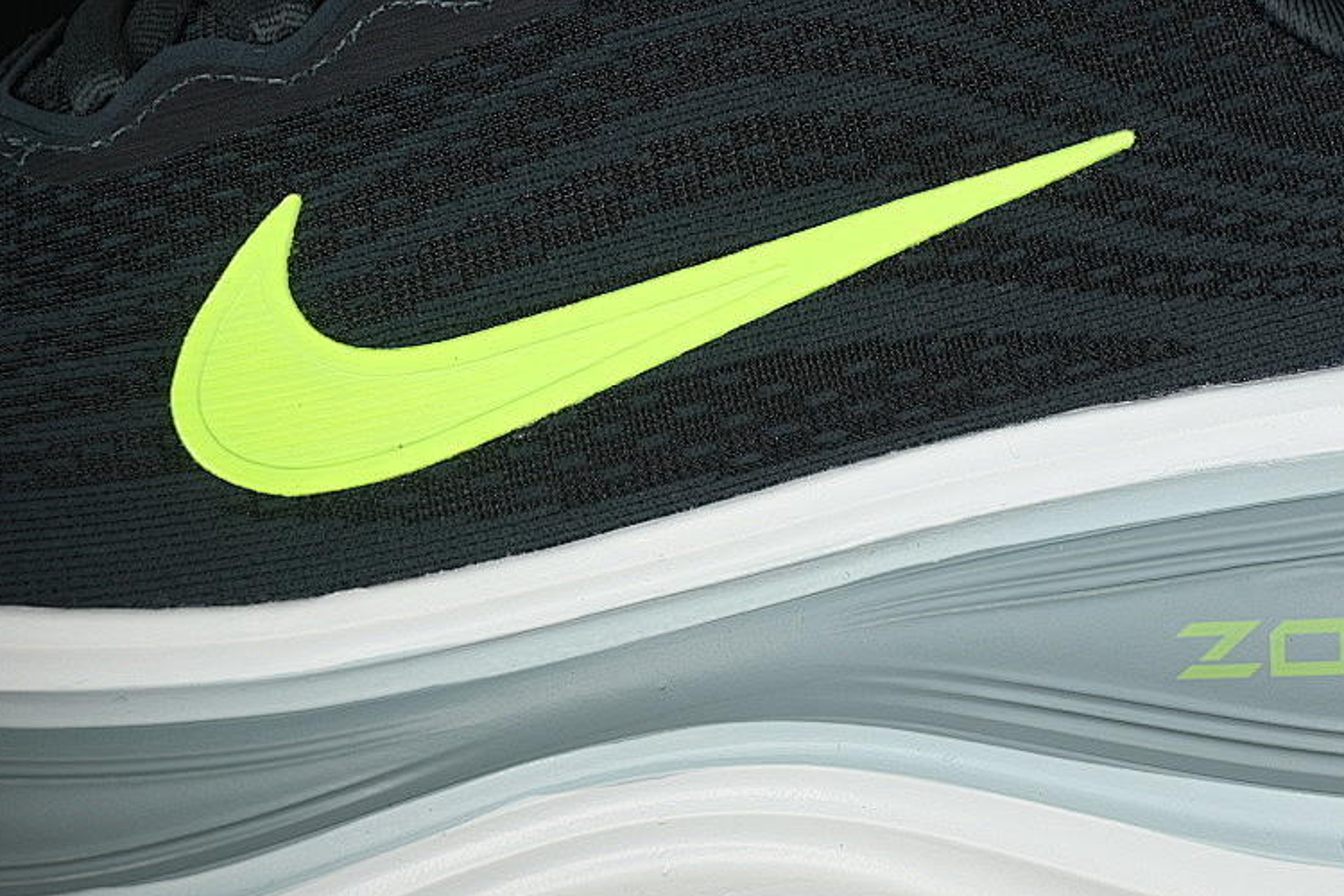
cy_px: 385
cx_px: 898
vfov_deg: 12.7
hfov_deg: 18.9
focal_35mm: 108
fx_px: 4032
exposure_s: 1/50
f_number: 6.3
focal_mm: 50
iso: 160
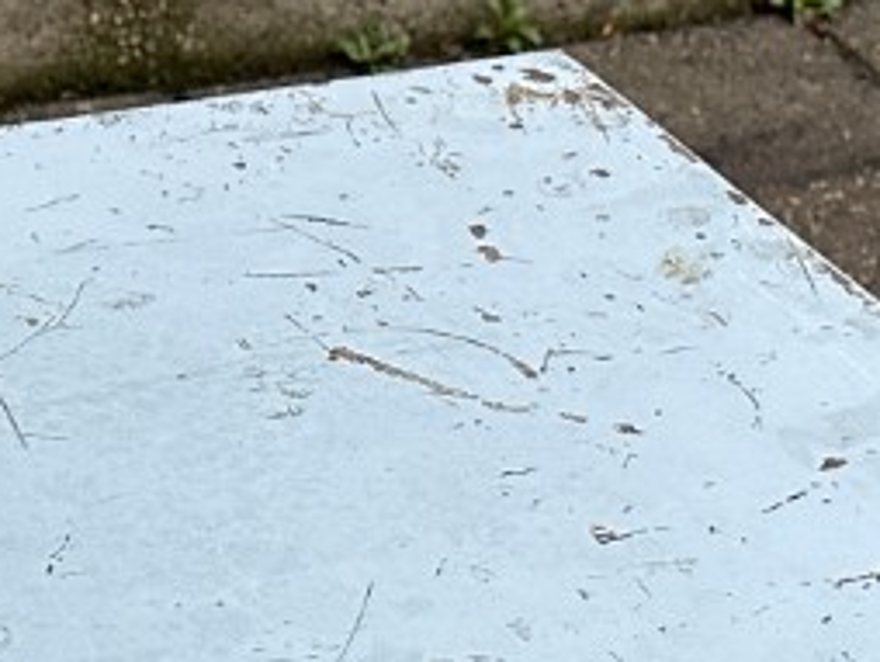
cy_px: 1314
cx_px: 256
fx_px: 3461
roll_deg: -5.3
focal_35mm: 136
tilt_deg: -40.3
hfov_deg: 14.5
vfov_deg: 10.1
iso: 250
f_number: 1.78
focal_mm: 6.86
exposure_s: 1/110
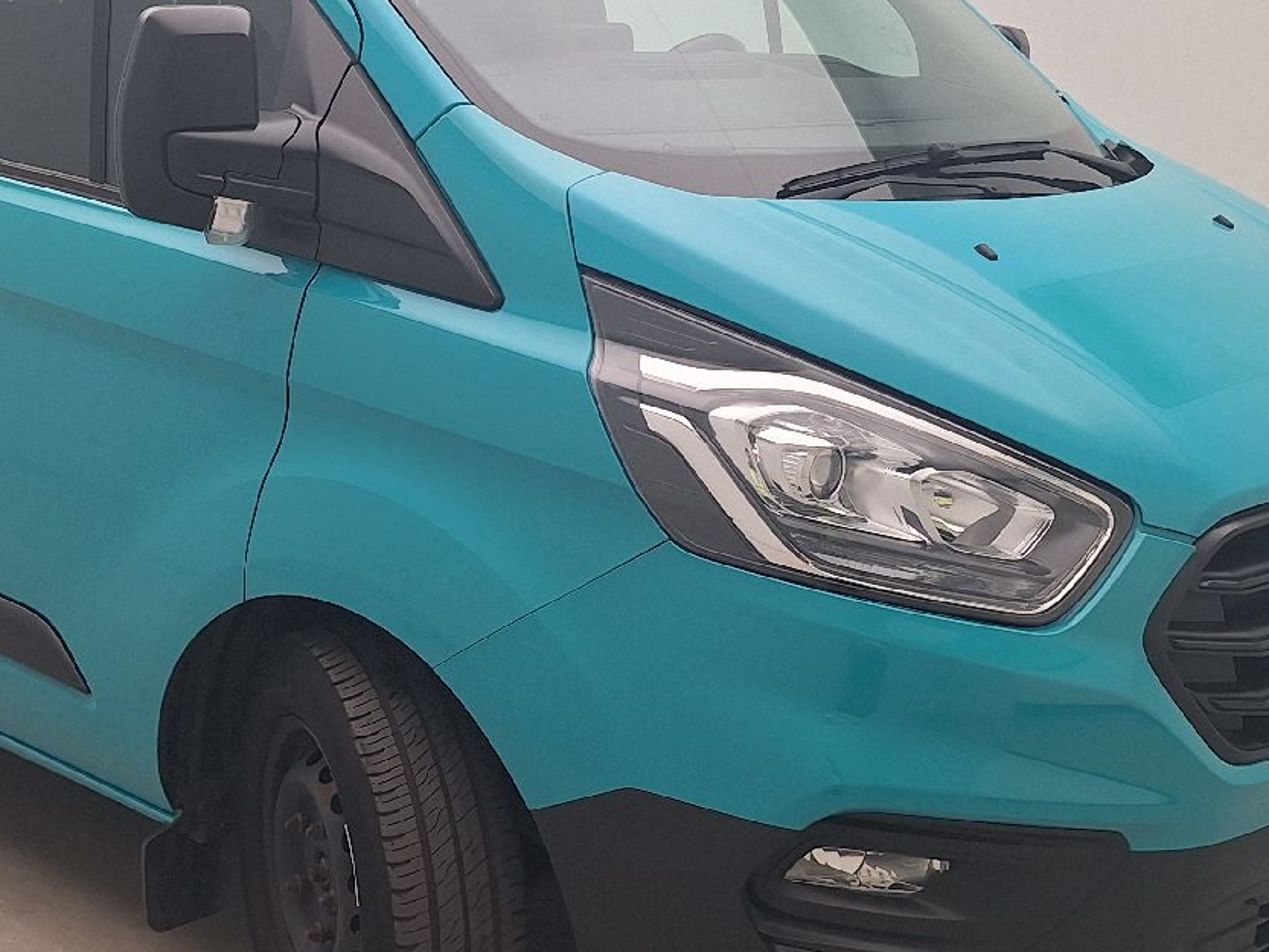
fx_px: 1943
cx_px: 404
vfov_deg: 27.5
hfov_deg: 35.7
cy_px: 419
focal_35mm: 53
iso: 40
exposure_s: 1/170
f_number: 1.8
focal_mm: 5.54
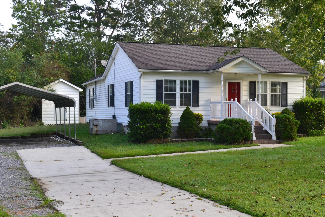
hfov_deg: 36.8
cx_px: 147
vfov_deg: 25.1
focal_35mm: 54
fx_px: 487
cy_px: 116
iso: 400
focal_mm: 30
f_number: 9
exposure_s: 1/100
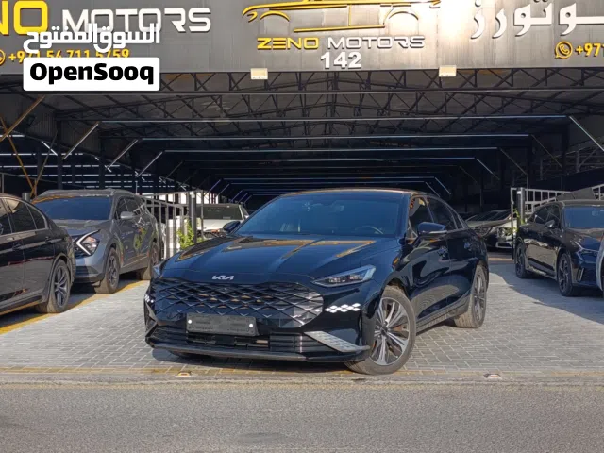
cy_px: 226
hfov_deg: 41.2
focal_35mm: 46
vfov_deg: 31.5
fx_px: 803
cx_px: 302
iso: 50
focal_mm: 6.11
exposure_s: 1/469
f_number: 1.65
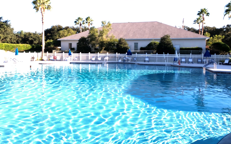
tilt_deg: -2.5
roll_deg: +0.1
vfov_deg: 41.6
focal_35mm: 30
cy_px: 57
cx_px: 116
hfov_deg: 62.9
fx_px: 189
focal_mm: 3.99
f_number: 1.8
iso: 40
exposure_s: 1/120
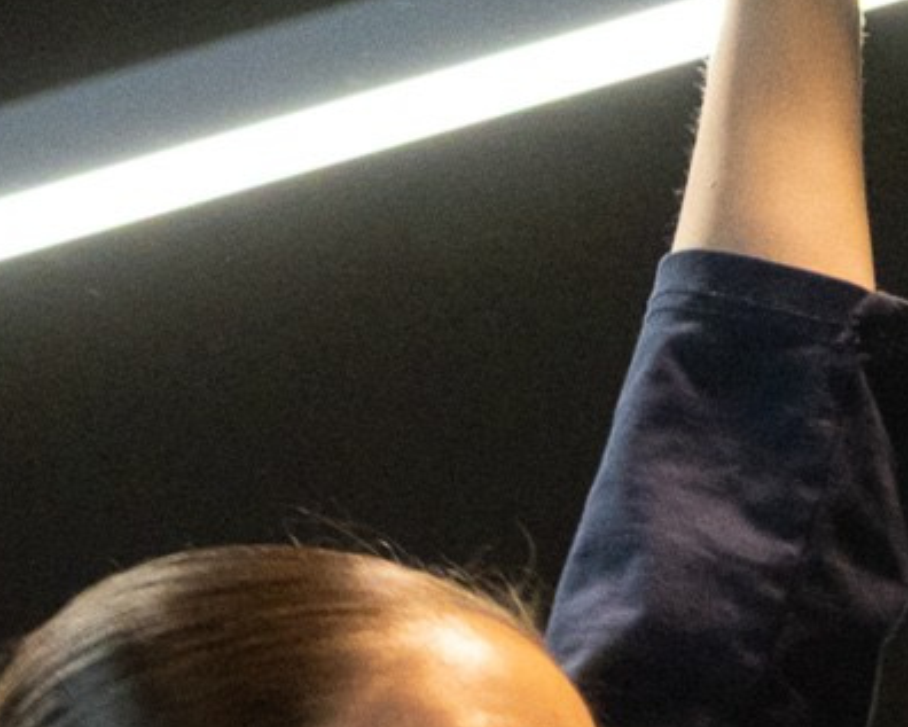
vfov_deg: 4.4
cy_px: 1466
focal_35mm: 345
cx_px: -207
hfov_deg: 5.6
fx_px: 9274
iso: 2000
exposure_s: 1/250
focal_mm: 34
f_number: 3.2
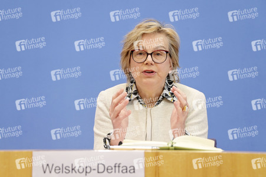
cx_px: 133
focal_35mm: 85
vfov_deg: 16.0
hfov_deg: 23.9
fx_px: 628
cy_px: 88
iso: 3200
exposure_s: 1/400
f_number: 5
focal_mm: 85
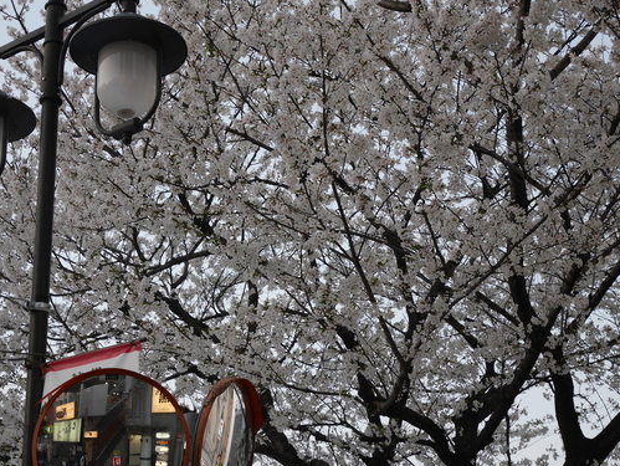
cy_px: 263
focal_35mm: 77
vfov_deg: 19.2
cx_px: 268
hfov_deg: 25.3
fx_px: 1380
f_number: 5.6
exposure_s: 1/80
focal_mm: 32
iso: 500
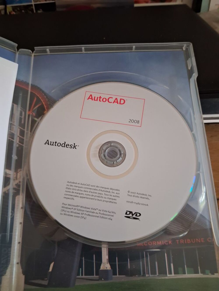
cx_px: 110
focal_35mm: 27
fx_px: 228
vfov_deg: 65.3
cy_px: 146
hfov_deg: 51.4
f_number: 1.8
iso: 500
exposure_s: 1/25
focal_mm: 4
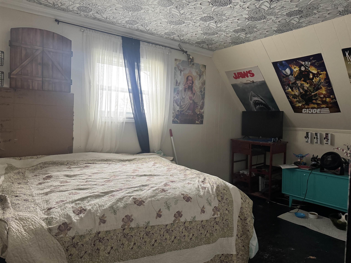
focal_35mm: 24
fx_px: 243
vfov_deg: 56.8
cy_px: 132
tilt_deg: -1.7
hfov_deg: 71.6
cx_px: 176
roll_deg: +0.0
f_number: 1.78
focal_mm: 6.76
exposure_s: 1/60
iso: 800
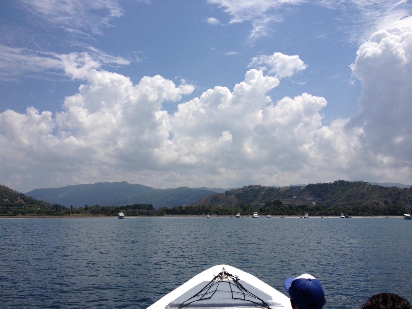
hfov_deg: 52.6
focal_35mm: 35
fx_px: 417
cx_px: 206
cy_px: 154
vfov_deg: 40.7
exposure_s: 1/4255
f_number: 2.4
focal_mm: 4.28
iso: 50
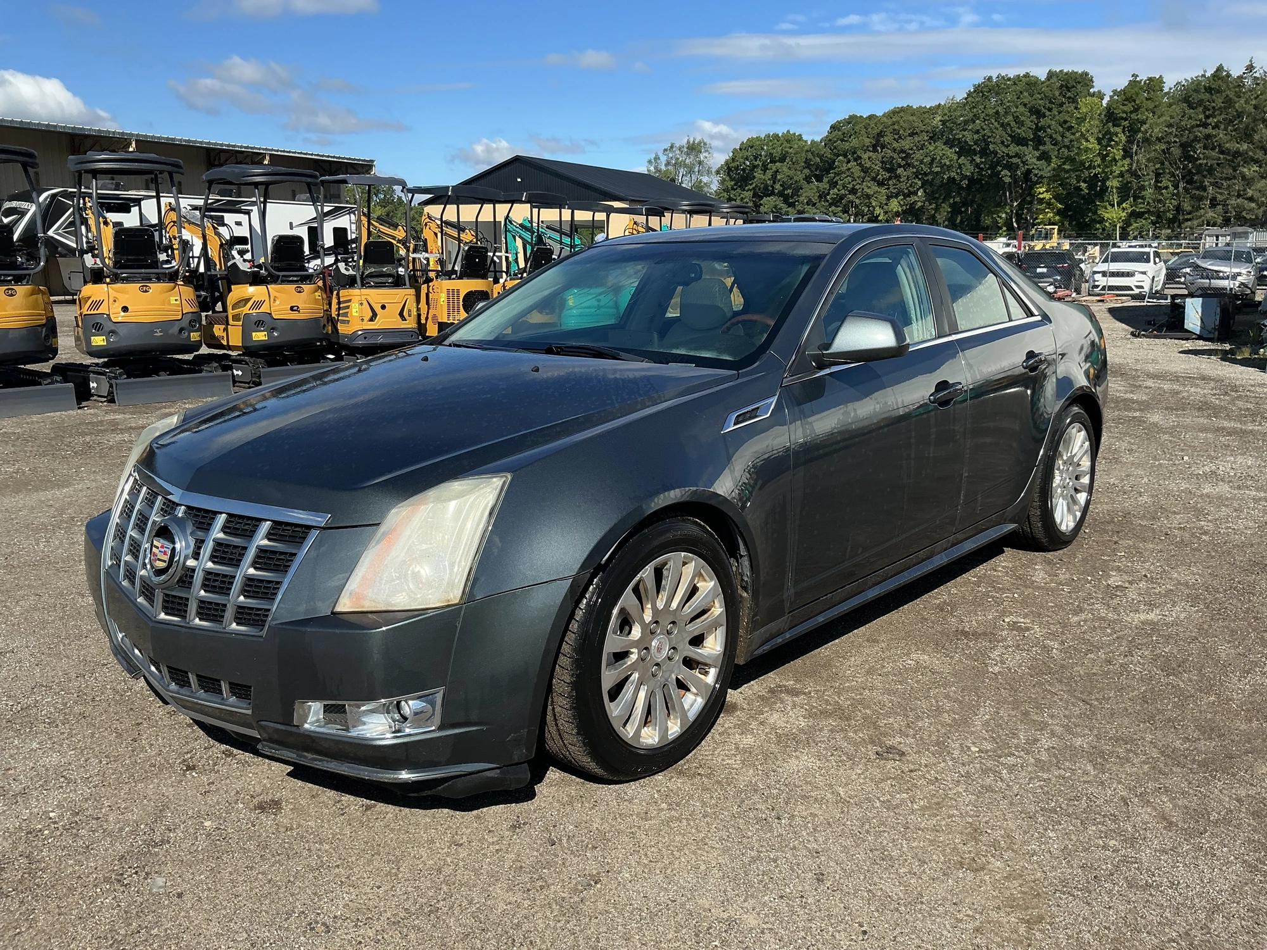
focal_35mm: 28
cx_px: 634
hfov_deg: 63.4
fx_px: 1025
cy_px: 475
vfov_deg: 49.7
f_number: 1.8
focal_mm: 3
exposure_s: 1/1377
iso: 25
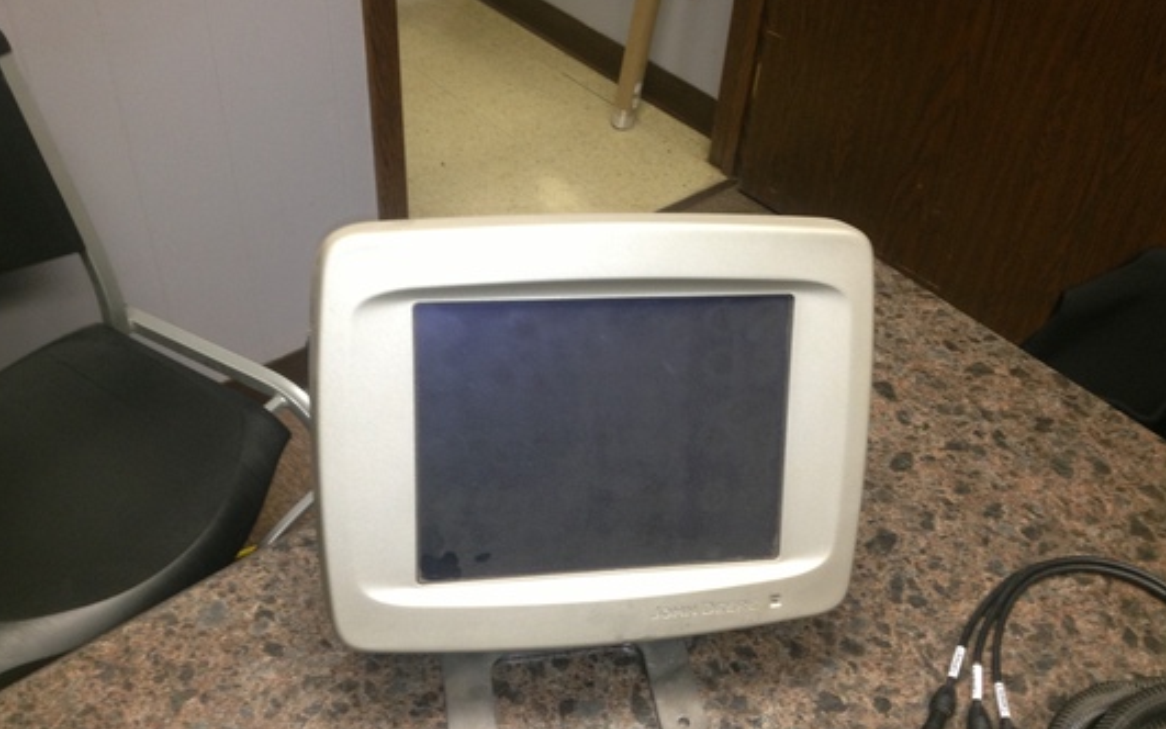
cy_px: 362
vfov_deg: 33.6
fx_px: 1208
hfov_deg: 51.5
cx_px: 586
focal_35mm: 38
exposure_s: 1/20
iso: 100
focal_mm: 4.28
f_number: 2.4
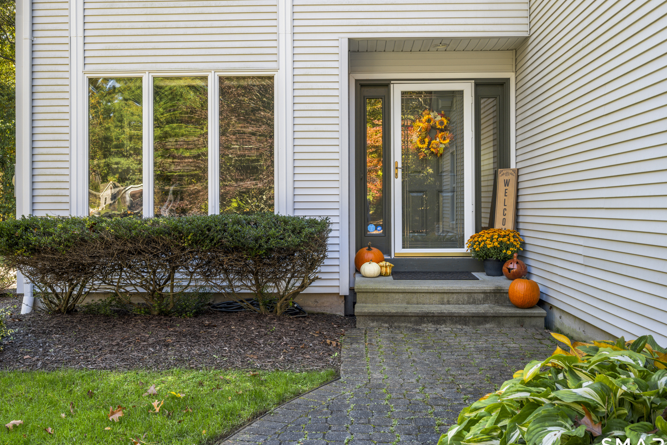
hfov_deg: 59.4
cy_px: 204
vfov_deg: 41.6
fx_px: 585
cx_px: 334
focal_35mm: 32
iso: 400
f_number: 9
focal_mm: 27.5
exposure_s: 1/13
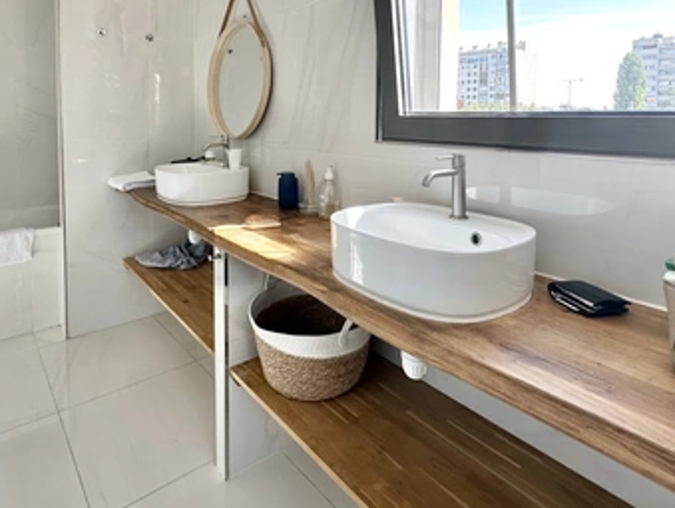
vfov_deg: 58.7
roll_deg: +0.1
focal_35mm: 22
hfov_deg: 76.0
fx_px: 429
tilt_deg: -2.5
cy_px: 141
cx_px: 298
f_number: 2.2
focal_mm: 2.22
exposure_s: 1/116
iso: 40
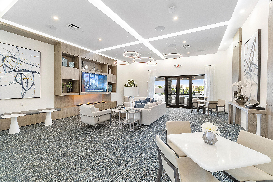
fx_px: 114
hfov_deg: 100.4
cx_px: 136
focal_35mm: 15
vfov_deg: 77.3
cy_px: 91
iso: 160
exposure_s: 1/5
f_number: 11
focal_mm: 10
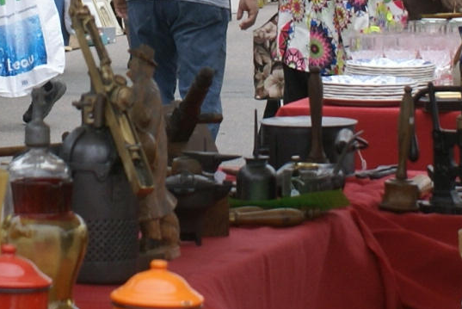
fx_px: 4671
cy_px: -147
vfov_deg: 3.8
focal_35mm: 364
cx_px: 98
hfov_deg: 5.7
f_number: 6.3
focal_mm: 45
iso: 100
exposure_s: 1/200
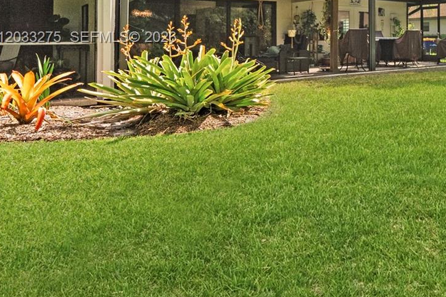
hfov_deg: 46.5
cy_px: 38
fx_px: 384
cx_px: 478
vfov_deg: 39.7
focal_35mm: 31
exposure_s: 1/500
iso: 320
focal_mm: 14
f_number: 8
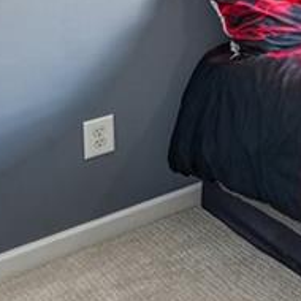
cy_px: -129
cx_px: 661
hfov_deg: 16.6
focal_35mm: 64
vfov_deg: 22.7
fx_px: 630
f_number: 8
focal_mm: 14
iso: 320
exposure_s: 1/25
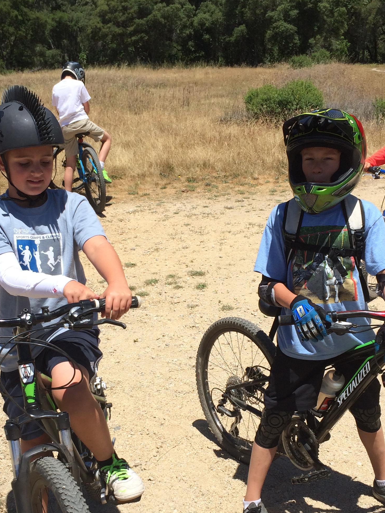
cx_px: 168
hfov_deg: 29.1
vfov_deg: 38.0
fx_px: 741
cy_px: 305
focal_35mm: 50
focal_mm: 4.12
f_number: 2.2
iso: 32
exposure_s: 1/2283
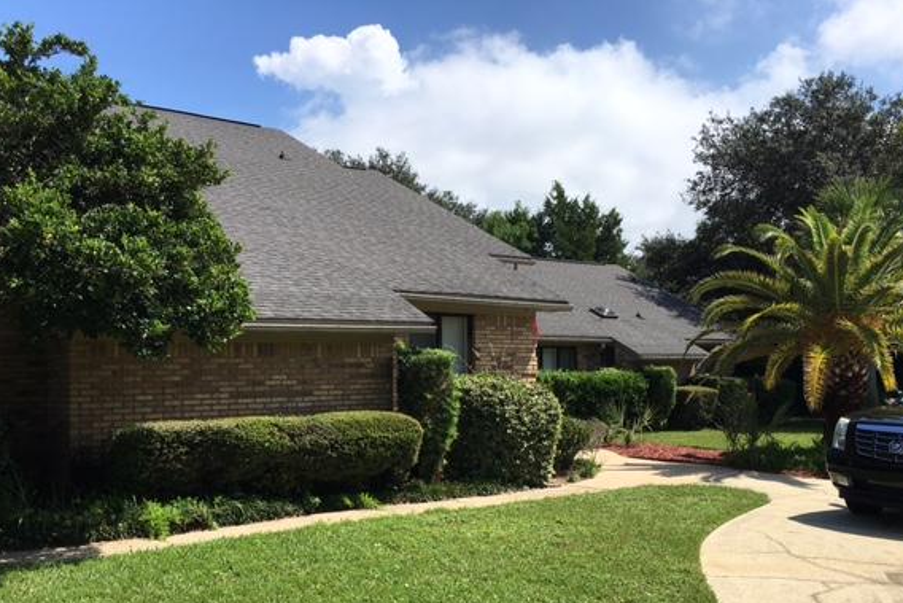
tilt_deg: +1.6
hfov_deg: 55.8
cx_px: 442
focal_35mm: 34
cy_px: 380
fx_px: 853
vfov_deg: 38.6
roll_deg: +0.6
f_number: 2.2
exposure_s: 1/2024
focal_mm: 4.15
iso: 25
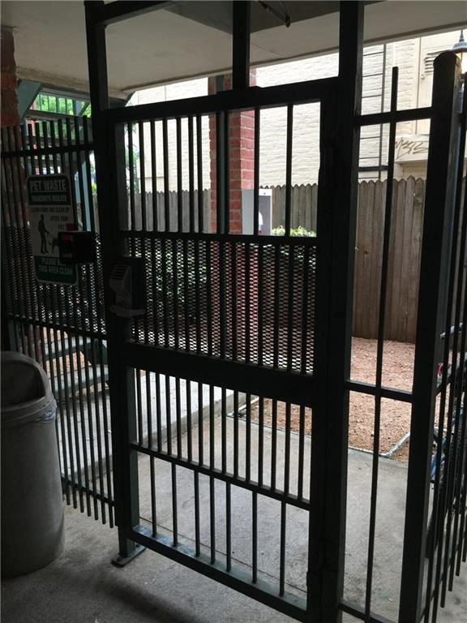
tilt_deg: -11.1
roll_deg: +0.5
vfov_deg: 61.7
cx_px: 234
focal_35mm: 29
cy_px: 312
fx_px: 522
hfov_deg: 48.2
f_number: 2.2
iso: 32
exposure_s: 1/30
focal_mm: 4.15
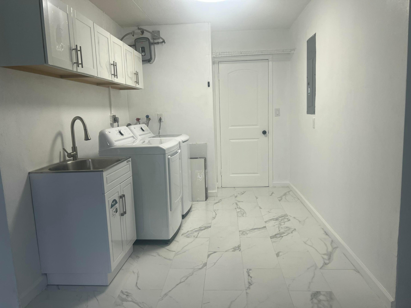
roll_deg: +2.3
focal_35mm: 26
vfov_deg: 53.1
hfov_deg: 67.3
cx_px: 206
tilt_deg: -8.3
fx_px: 309
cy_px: 154
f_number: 1.5
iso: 64
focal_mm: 5.7
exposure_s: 1/120
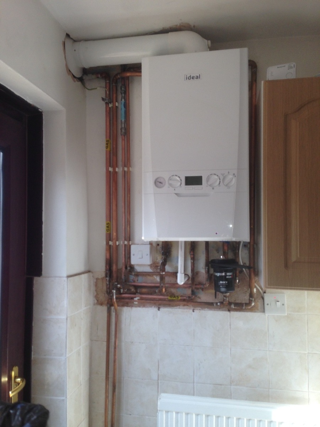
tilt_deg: +8.3
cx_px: 160
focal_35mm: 33
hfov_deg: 42.9
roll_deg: -0.6
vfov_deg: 55.4
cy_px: 214
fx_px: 407
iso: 50
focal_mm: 4.12
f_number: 2.4
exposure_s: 1/176
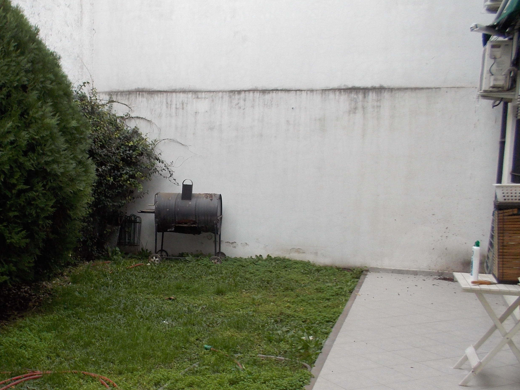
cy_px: 229
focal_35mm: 43
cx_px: 161
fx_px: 646
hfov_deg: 43.1
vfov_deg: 33.5
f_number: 3.3
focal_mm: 4.1
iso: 80
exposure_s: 1/125
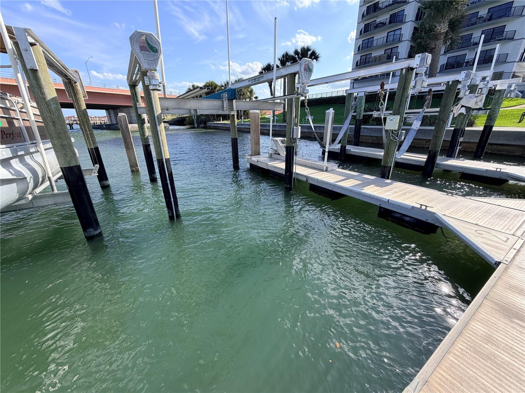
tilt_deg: -21.0
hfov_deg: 102.1
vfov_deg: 85.7
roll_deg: +1.2
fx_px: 212
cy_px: 196
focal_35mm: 14
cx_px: 262
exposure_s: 1/770
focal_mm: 2.22
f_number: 2.2
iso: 40
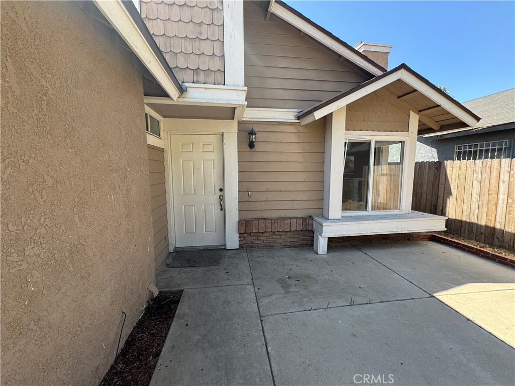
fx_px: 208
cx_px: 258
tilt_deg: -6.5
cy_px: 193
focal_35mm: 14
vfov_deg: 85.7
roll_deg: +1.1
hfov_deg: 102.1
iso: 40
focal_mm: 2.22
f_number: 2.2
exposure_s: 1/383
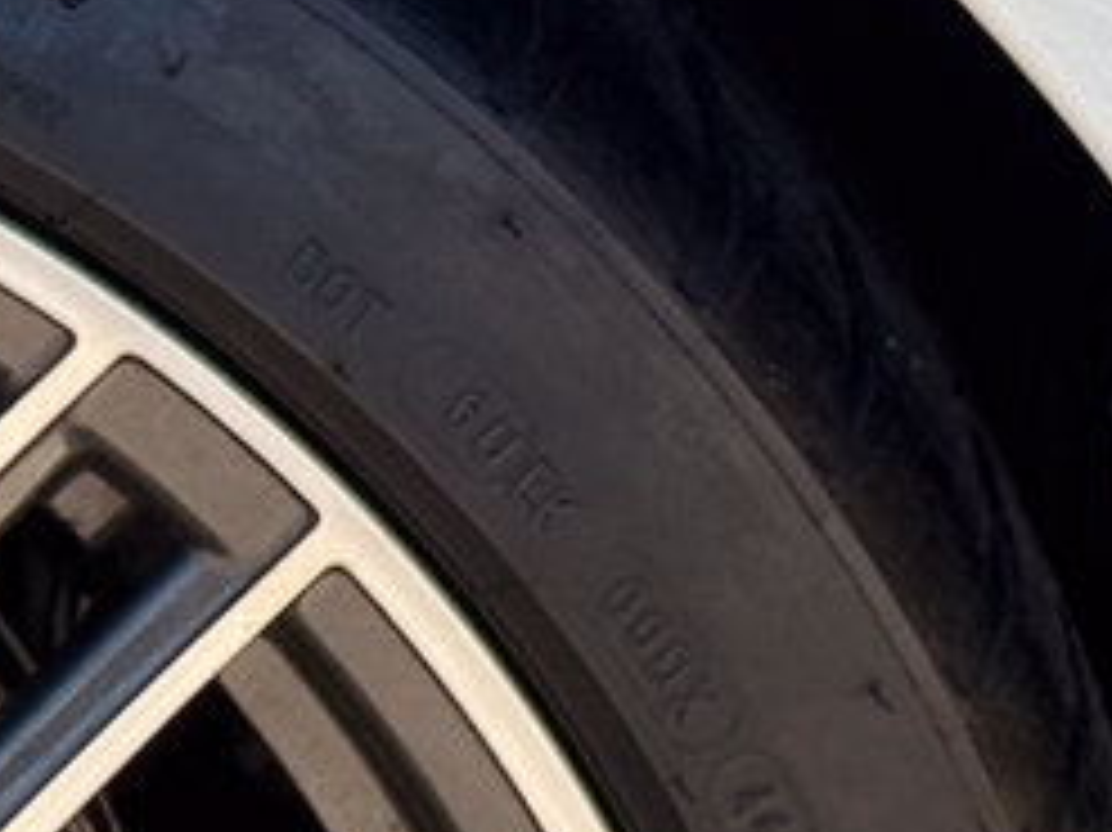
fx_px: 9986
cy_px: 1583
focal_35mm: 311
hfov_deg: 6.2
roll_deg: -2.0
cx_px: -932
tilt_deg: -25.9
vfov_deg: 4.7
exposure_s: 1/625
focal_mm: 6.76
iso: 100
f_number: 1.78
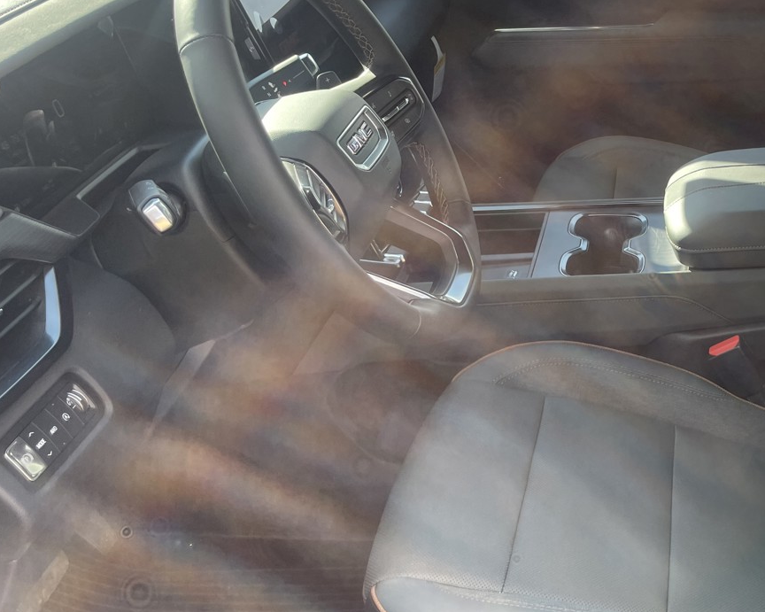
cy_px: 389
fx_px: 1064
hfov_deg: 36.8
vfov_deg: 31.9
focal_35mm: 47
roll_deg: +0.2
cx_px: 703
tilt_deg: -31.0
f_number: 1.6
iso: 32
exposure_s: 1/231
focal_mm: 4.2
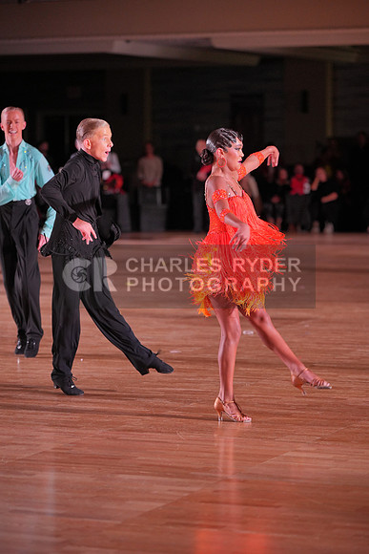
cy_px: 277
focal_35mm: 119
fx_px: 1828
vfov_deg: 17.2
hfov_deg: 11.5
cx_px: 184
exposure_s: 1/400
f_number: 2.8
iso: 1250
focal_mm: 119
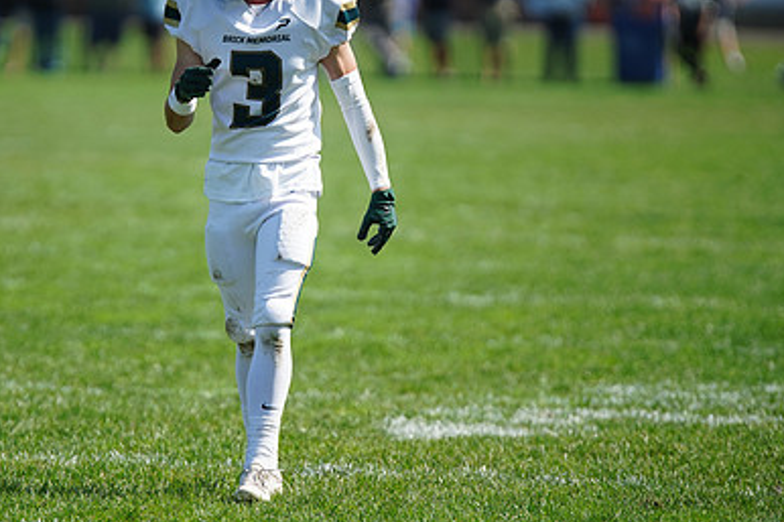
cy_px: 164
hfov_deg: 4.6
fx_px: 9817
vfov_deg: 3.0
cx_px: 262
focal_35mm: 451
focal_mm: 300
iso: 400
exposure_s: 1/5000
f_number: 2.8
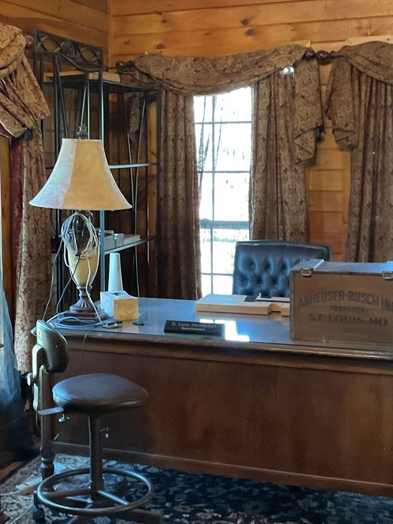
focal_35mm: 60
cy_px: 224
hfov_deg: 24.2
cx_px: 103
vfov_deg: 32.1
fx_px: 908
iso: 500
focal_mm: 3
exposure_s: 1/30
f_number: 1.8
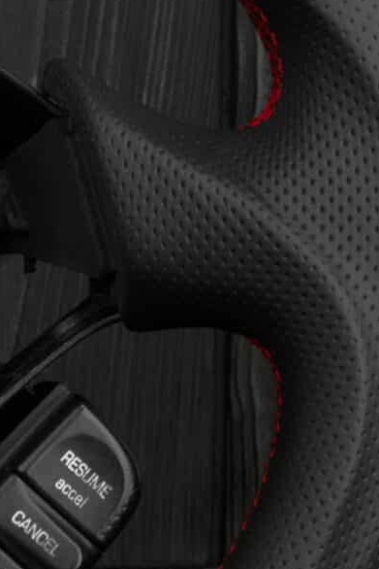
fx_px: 3617
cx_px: -320
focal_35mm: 229
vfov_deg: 9.0
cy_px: 255
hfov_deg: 5.9
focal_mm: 35
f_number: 6.3
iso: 500
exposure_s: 1/125
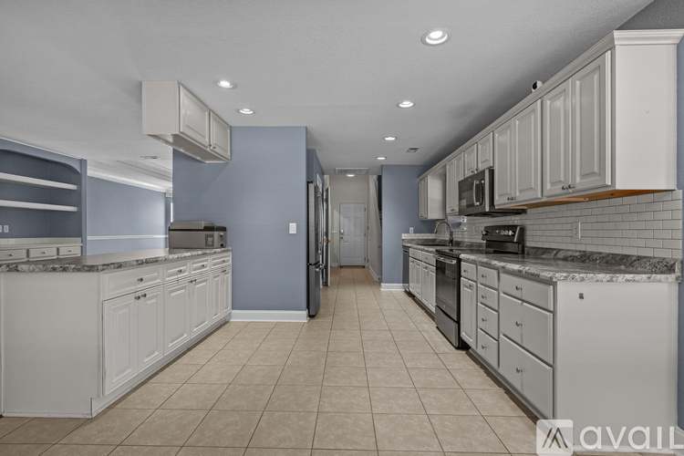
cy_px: 228
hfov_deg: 96.7
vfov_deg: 73.7
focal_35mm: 16
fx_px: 304
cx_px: 342
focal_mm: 16
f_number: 8
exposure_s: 1/15
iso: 640
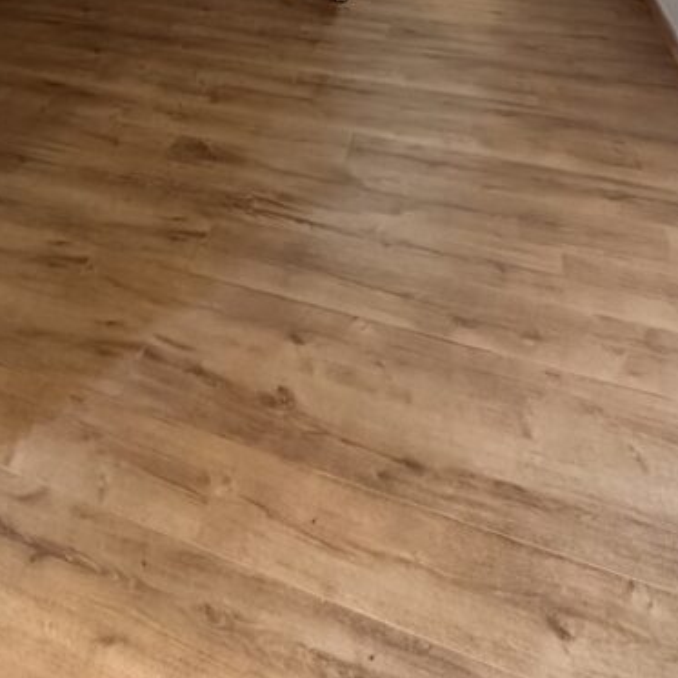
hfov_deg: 47.2
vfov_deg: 37.0
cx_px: 196
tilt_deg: -9.8
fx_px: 753
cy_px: -135
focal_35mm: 34
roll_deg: +1.1
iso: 400
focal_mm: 2.22
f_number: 2.2
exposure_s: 1/50
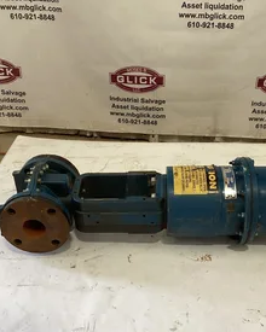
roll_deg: -0.8
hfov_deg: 34.1
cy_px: 203
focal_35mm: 44
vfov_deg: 41.8
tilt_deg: -34.6
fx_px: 433
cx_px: 155
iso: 64
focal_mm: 3.3
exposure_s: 1/50
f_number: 2.4
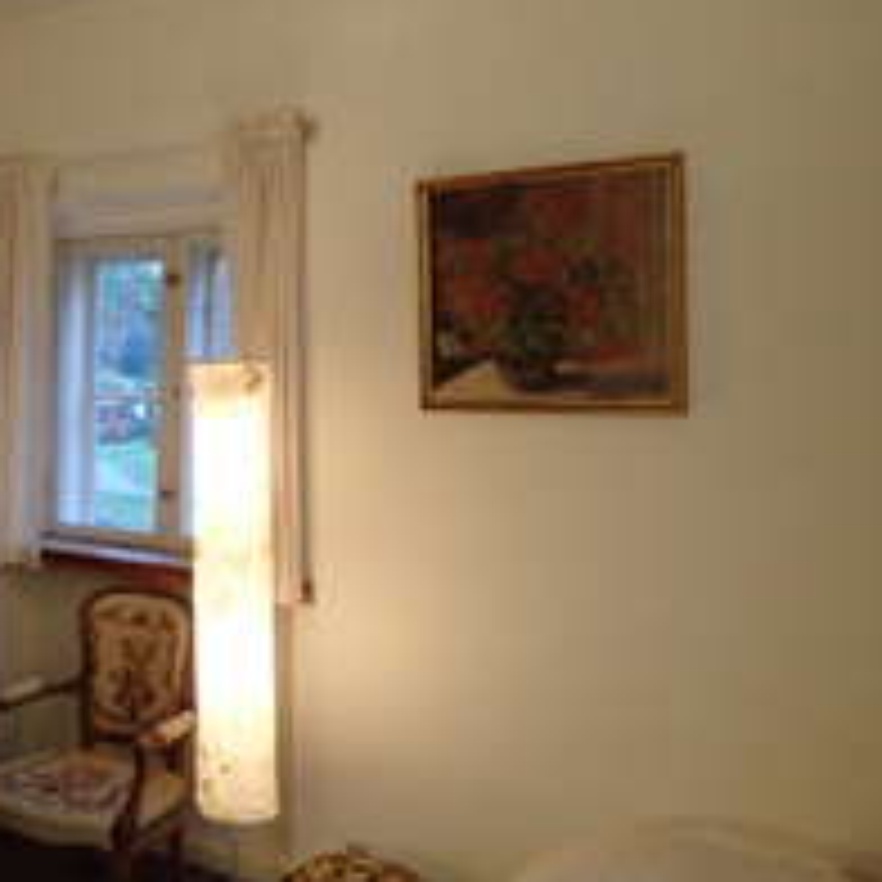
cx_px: 142
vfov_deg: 39.9
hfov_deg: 38.1
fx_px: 1211
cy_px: 364
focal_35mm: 42
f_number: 2
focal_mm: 4.5
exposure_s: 1/30
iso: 500
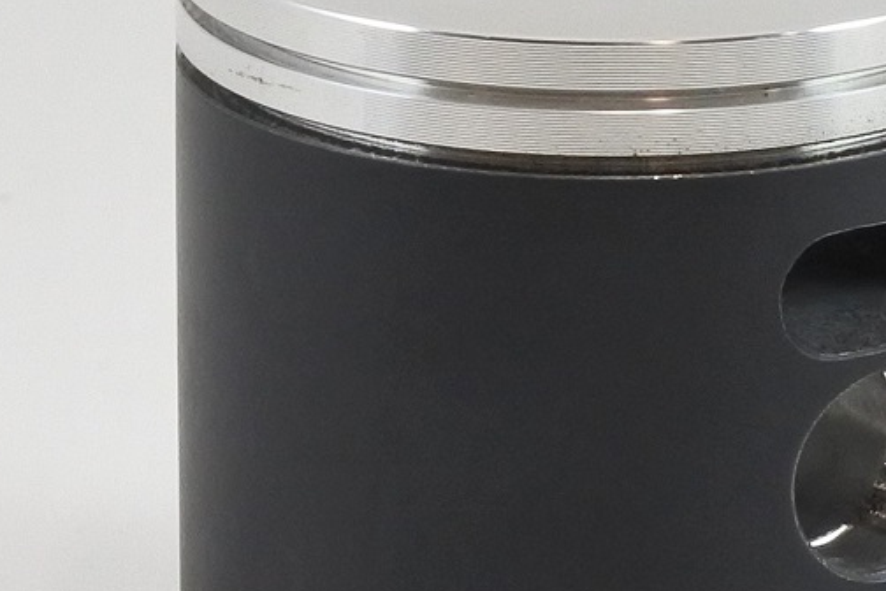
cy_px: 529
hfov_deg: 9.0
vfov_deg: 6.0
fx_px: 5636
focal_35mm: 229
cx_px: 497
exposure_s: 1/125
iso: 500
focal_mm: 22.7
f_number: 5
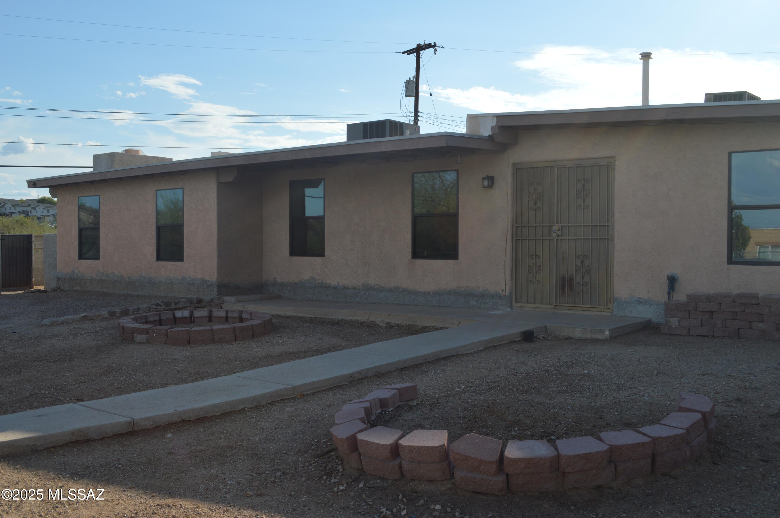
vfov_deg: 36.8
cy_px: 259
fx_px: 779
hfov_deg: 53.2
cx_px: 390
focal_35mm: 36
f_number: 8
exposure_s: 1/250
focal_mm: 24
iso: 100
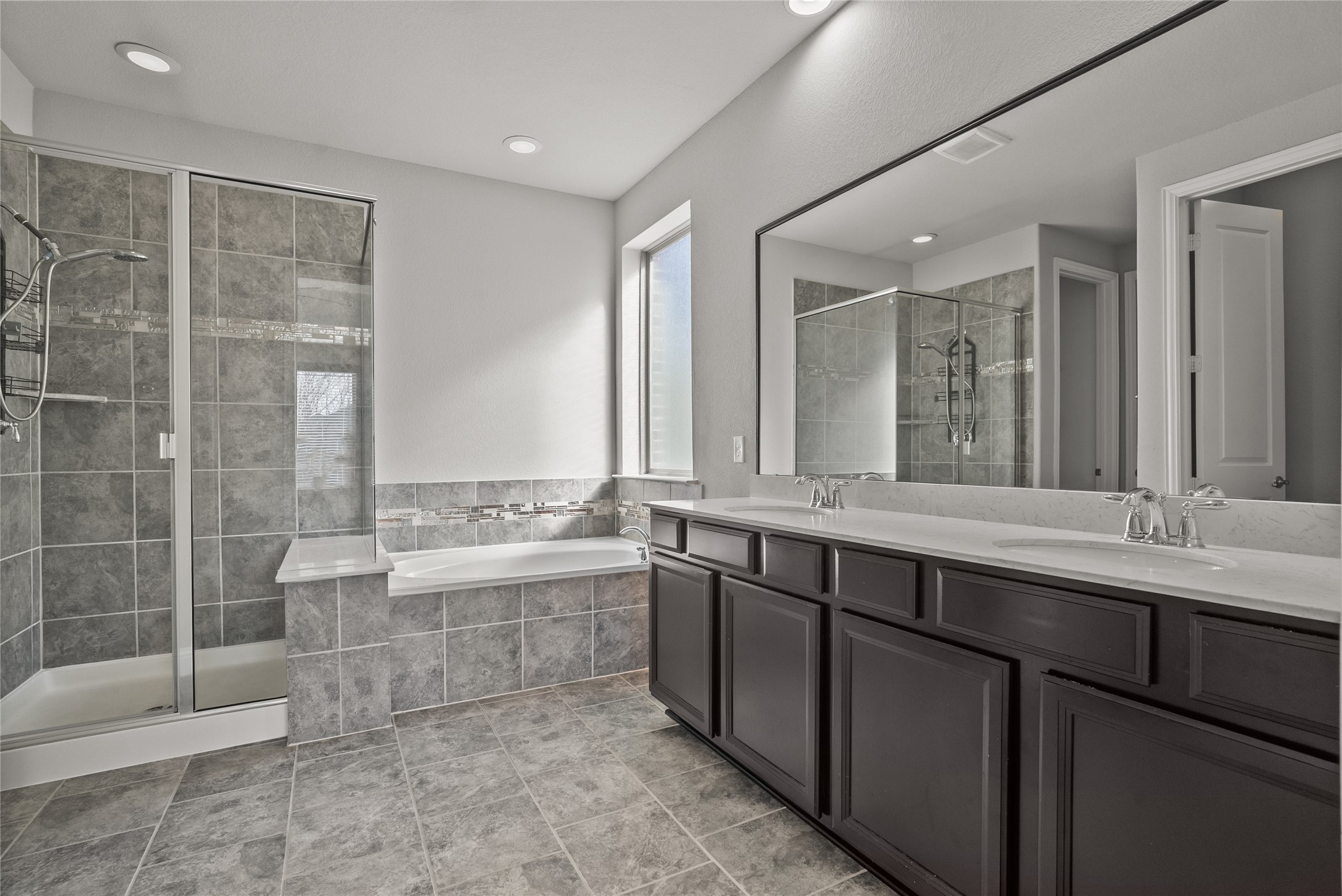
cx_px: 671
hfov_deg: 96.7
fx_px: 597
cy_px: 448
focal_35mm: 16
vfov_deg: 73.8
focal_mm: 16
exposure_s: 1/5
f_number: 8
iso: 640
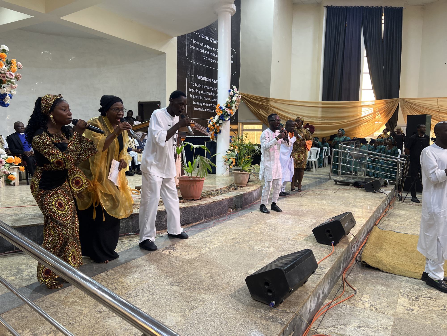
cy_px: 168
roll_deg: -1.2
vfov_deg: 53.1
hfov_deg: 67.3
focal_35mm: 26
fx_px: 336
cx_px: 224
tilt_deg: -4.7
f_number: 1.5
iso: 80
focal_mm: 5.7
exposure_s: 1/45
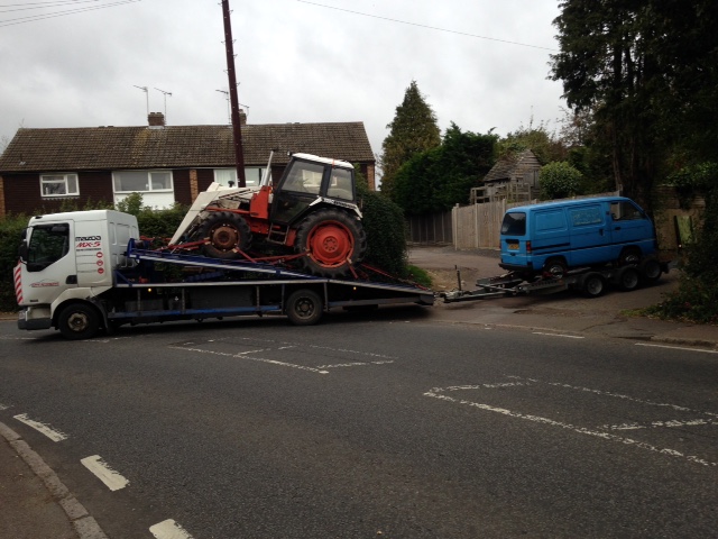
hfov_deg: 55.4
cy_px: 270
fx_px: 684
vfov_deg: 42.9
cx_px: 359
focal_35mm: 33
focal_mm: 4.12
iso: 50
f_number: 2.4
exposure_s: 1/616
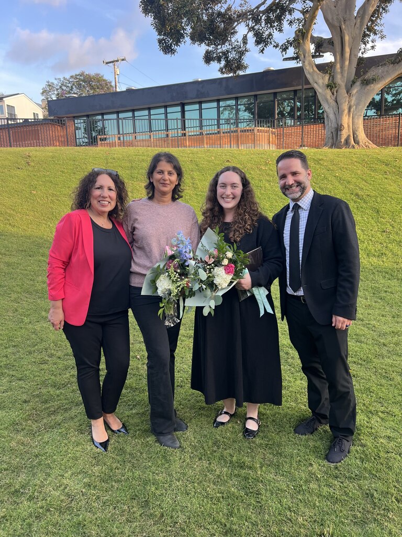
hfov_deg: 53.1
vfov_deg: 67.3
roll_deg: +3.5
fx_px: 403
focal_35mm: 26
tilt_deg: -9.8
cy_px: 268
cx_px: 201
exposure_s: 1/206
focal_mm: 5.7
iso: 50
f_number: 1.5
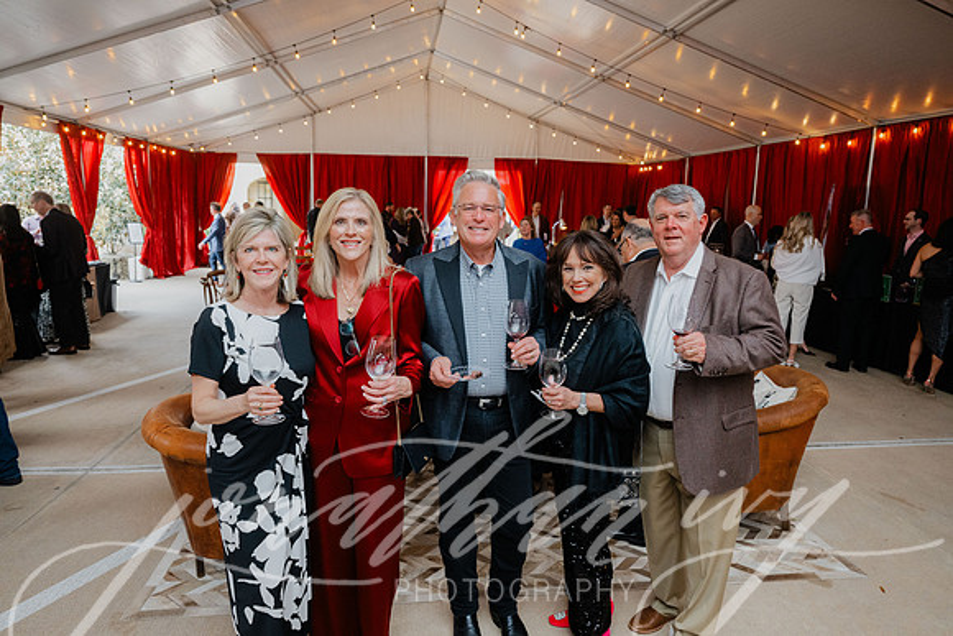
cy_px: 318
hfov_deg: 73.7
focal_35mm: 24
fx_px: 635
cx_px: 476
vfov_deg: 53.2
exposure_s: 1/160
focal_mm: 24
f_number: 4
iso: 2000
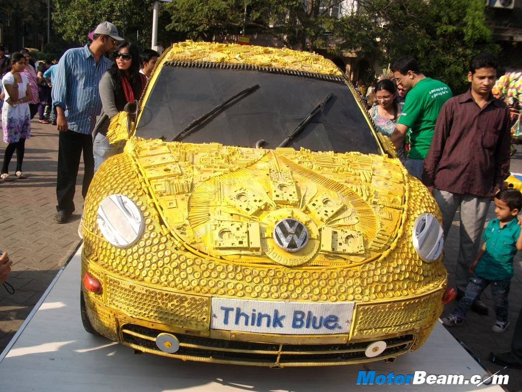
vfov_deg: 44.2
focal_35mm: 32
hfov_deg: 56.8
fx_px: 483
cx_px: 261
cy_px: 196
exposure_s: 1/219
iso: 80
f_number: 5.5
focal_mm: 5.7
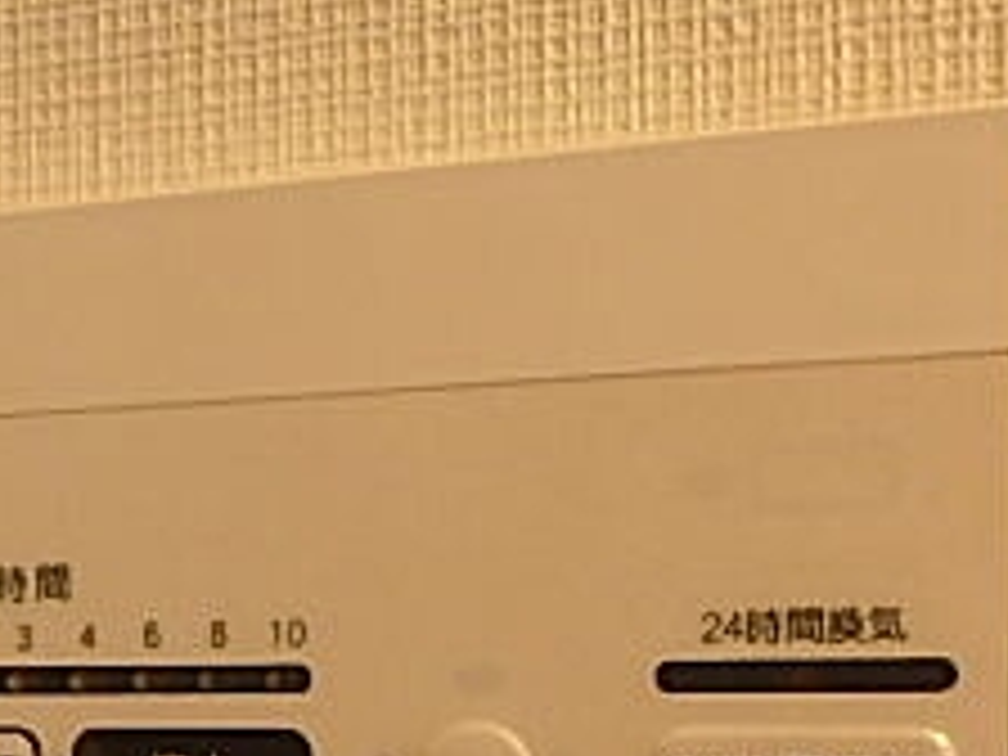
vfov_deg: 23.1
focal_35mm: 60
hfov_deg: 31.9
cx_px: 338
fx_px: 1747
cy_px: 814
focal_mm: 3.7
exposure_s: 1/30
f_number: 3.5
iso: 200
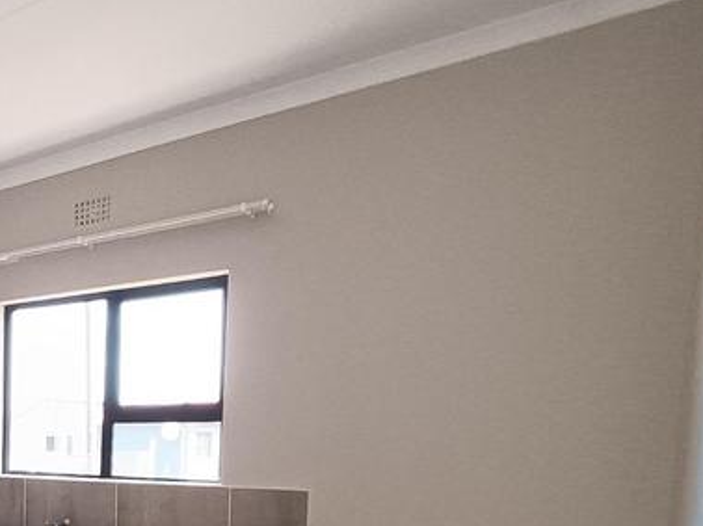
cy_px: 507
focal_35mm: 36
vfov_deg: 36.3
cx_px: -17
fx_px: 731
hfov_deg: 43.3
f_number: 2.2
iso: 415
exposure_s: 1/100
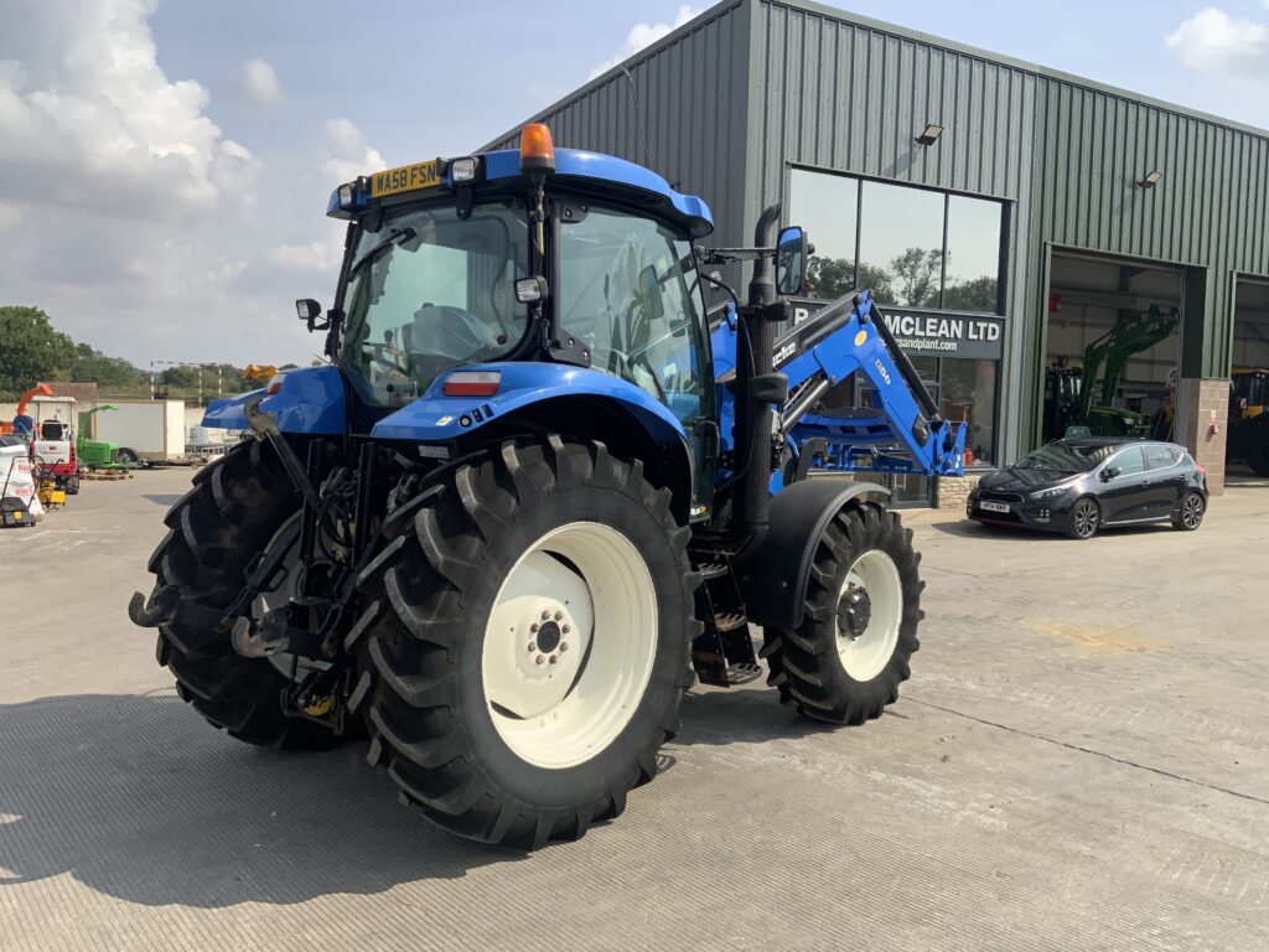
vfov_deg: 48.2
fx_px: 1063
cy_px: 476
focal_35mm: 29
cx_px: 634
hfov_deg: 61.7
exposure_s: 1/1848
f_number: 1.8
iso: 16
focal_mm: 3
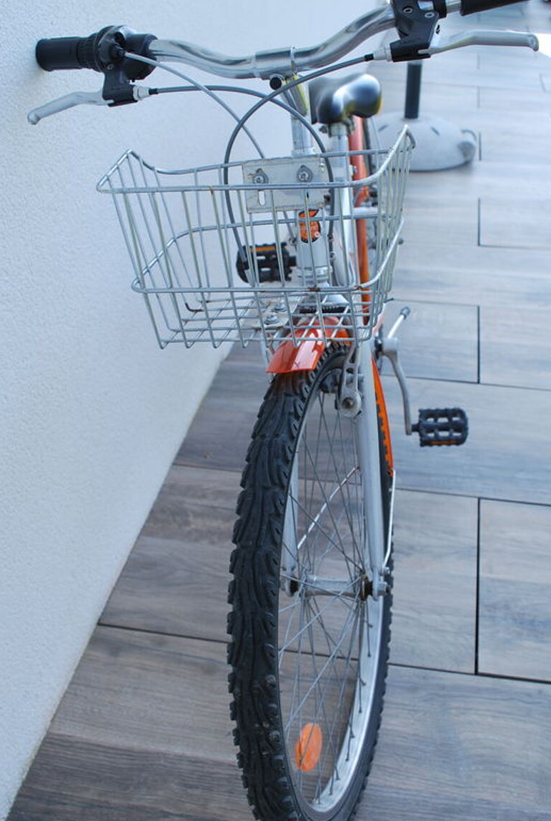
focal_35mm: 35
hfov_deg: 38.0
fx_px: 800
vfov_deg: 54.3
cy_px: 397
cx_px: 307
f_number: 5.6
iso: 100
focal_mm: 18
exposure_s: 1/125
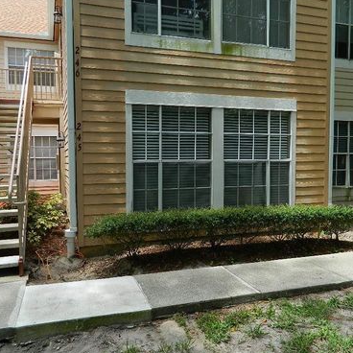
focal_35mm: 30
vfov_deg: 54.0
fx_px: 346
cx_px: 169
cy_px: 177
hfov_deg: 54.0
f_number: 3.1
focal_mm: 4.5
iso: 80
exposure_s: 1/160
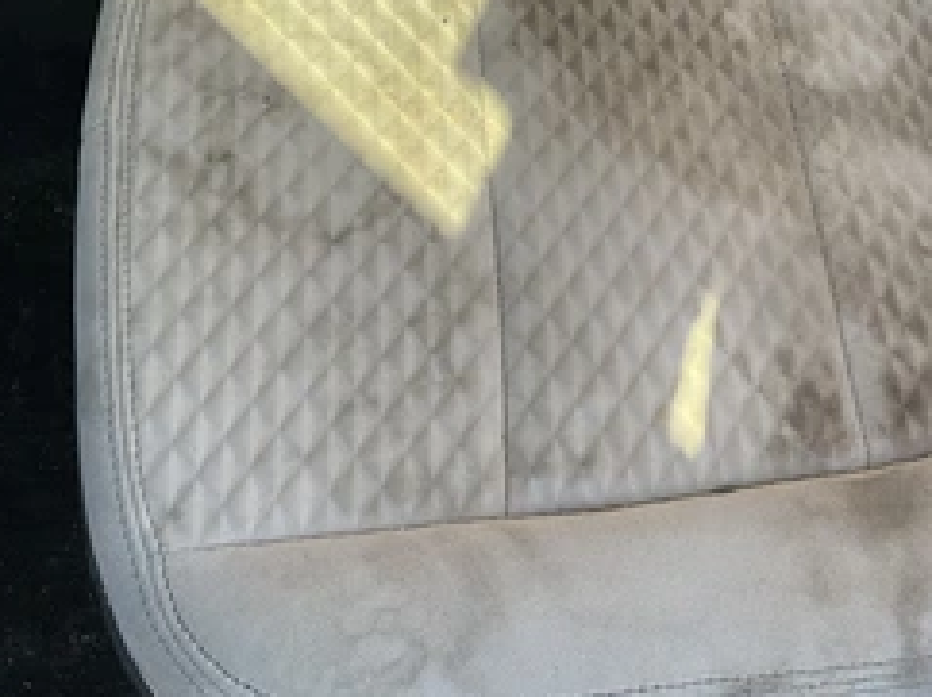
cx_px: 666
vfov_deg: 29.6
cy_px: 146
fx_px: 1291
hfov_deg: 38.9
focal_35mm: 48
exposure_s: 1/122
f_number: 1.8
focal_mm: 3
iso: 32
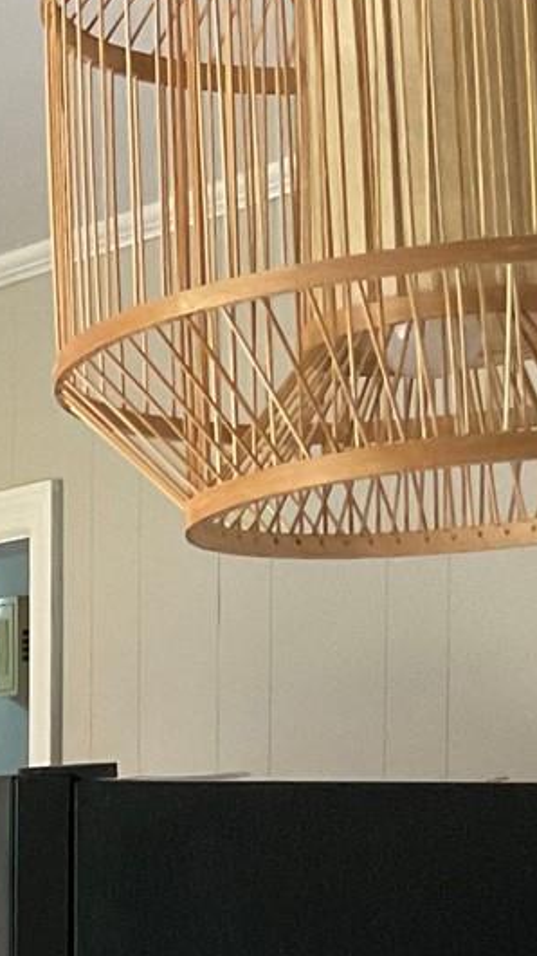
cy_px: 1043
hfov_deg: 9.3
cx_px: -571
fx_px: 3089
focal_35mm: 122
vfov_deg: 17.0
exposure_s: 1/60
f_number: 1.8
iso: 80
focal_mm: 3
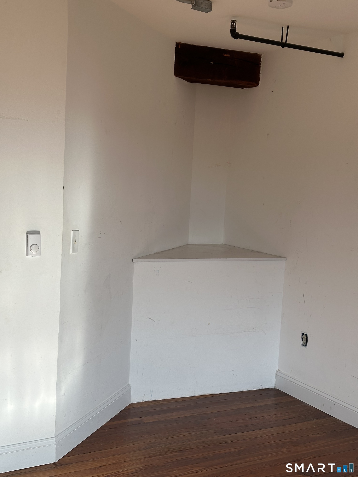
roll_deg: -3.9
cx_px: 179
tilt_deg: -5.0
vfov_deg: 39.7
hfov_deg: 30.3
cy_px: 238
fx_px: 662
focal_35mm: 48
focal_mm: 6.86
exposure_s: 1/328
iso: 64
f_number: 1.78
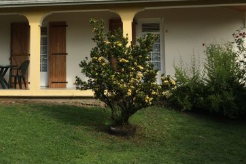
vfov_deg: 26.7
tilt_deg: +4.0
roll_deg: -0.1
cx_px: 71
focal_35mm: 50
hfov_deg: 38.9
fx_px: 341
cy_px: 48
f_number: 2.2
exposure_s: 1/1414
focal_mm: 4.15
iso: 32
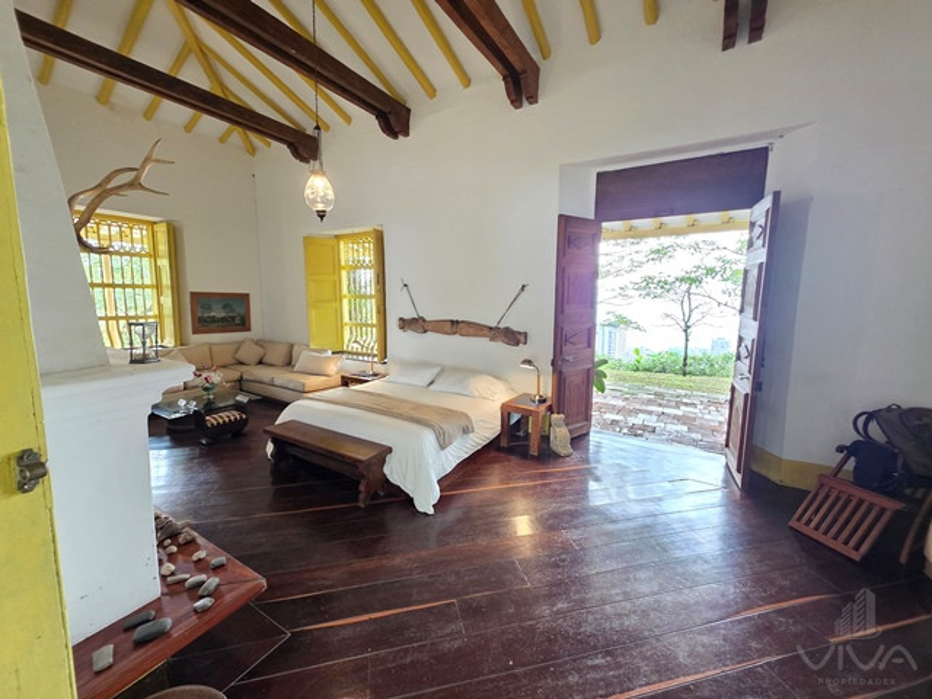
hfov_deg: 106.2
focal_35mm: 13
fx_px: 350
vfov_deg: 89.9
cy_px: 350
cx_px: 466
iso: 640
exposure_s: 1/60
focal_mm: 2.2
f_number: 1.9
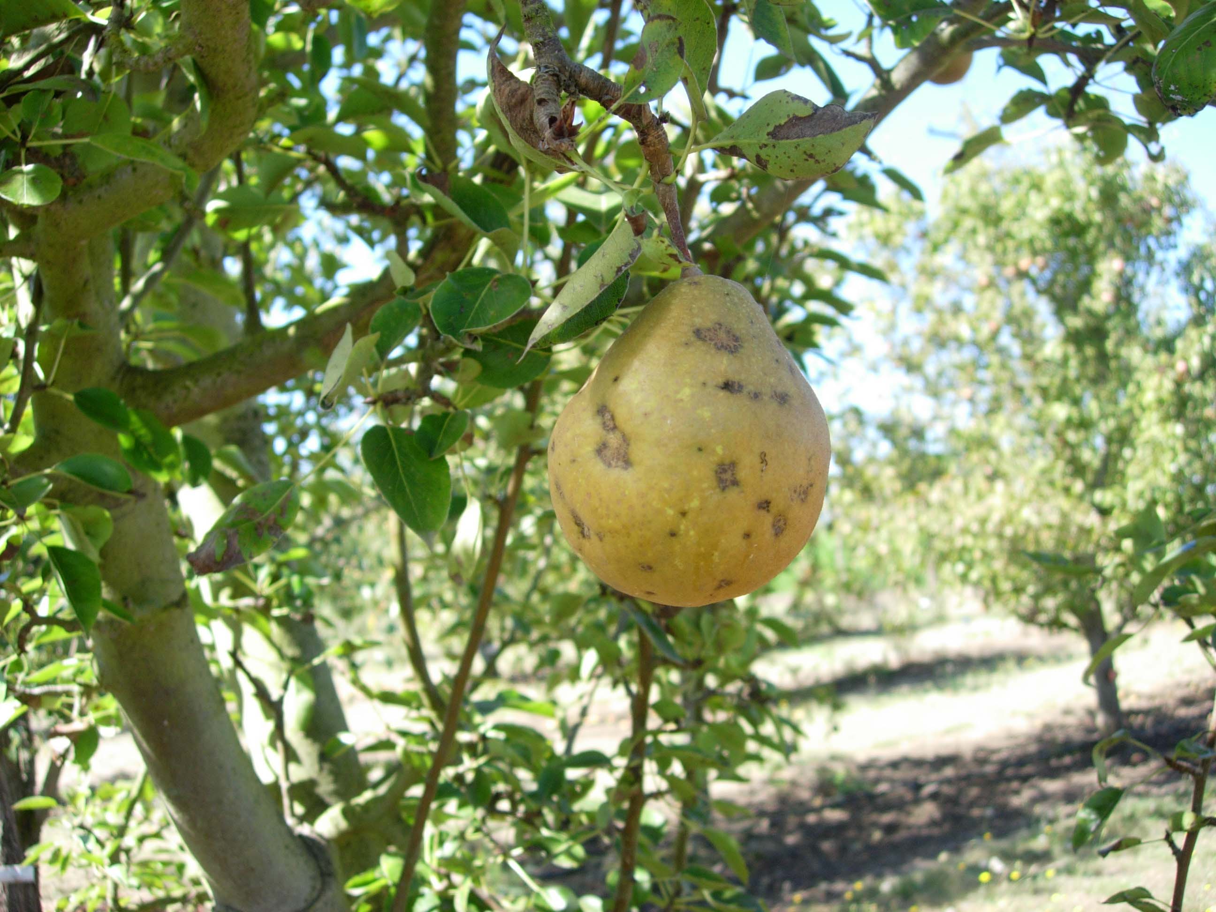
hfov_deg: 49.0
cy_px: 456
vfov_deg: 37.7
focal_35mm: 38
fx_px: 1335
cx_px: 608
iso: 64
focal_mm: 7.8
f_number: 2.8
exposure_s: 1/242
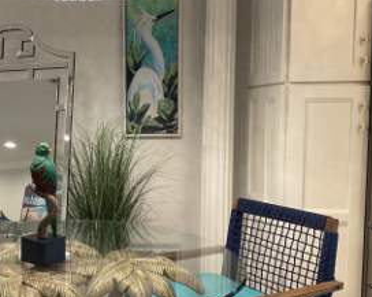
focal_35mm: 50
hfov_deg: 35.9
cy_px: 156
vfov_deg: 30.2
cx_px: 64
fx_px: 550
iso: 125
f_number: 1.8
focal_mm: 3
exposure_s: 1/60
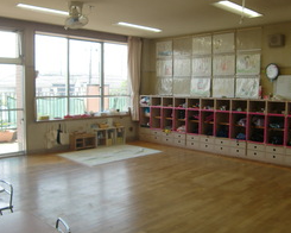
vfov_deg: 38.2
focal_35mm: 39
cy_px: 105
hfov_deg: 46.8
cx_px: 146
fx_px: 336
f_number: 2.6
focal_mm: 4.9
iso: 64
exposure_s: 1/200
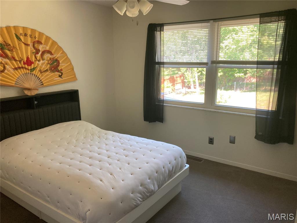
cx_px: 148
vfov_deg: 49.7
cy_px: 112
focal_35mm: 28
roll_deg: +1.0
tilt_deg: -11.9
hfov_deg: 63.4
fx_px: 240
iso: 100
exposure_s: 1/60
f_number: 1.8
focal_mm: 3.99
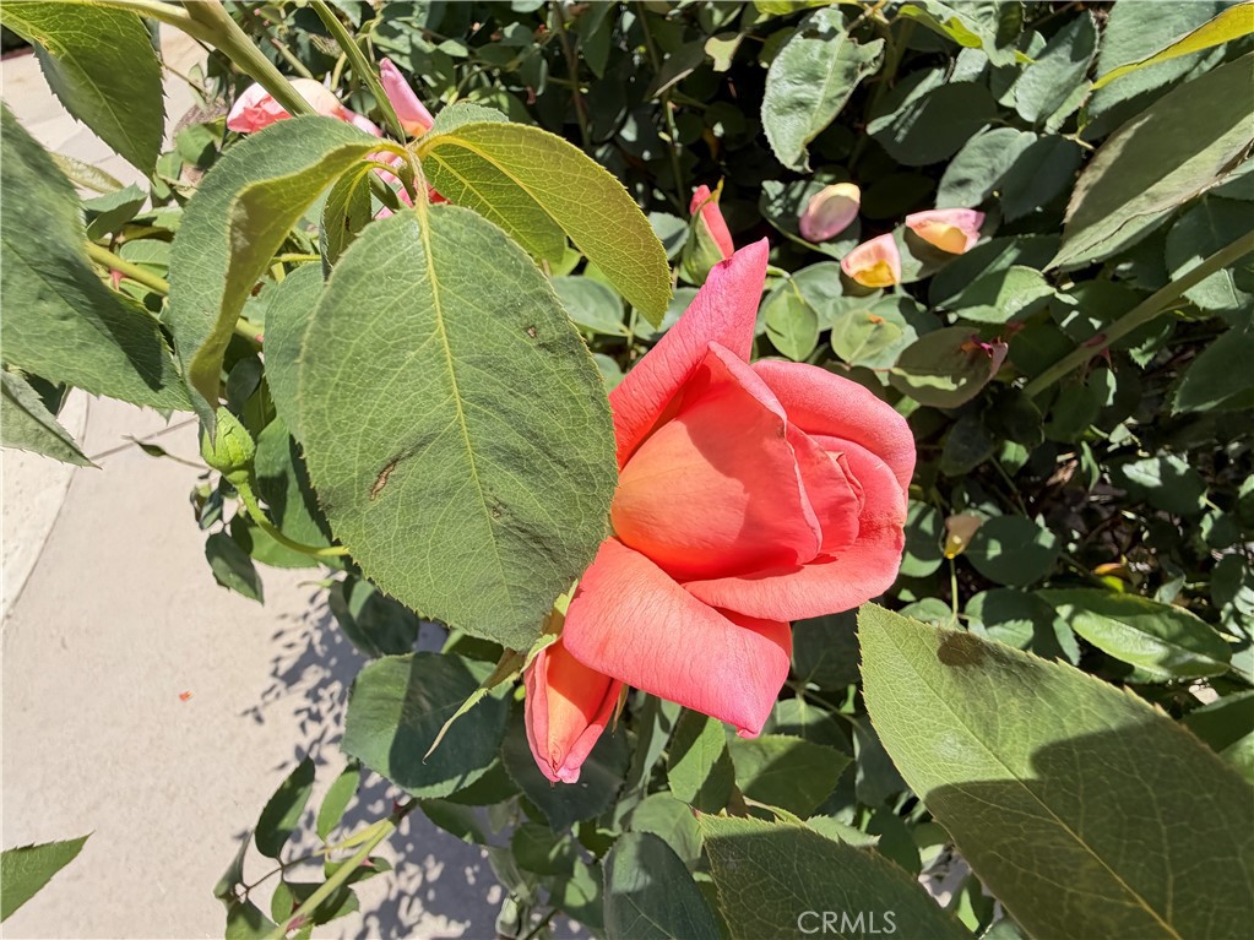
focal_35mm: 14
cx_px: 627
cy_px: 470
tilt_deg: -52.5
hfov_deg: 102.1
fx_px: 507
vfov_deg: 85.7
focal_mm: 2.22
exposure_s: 1/502
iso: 50
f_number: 2.2
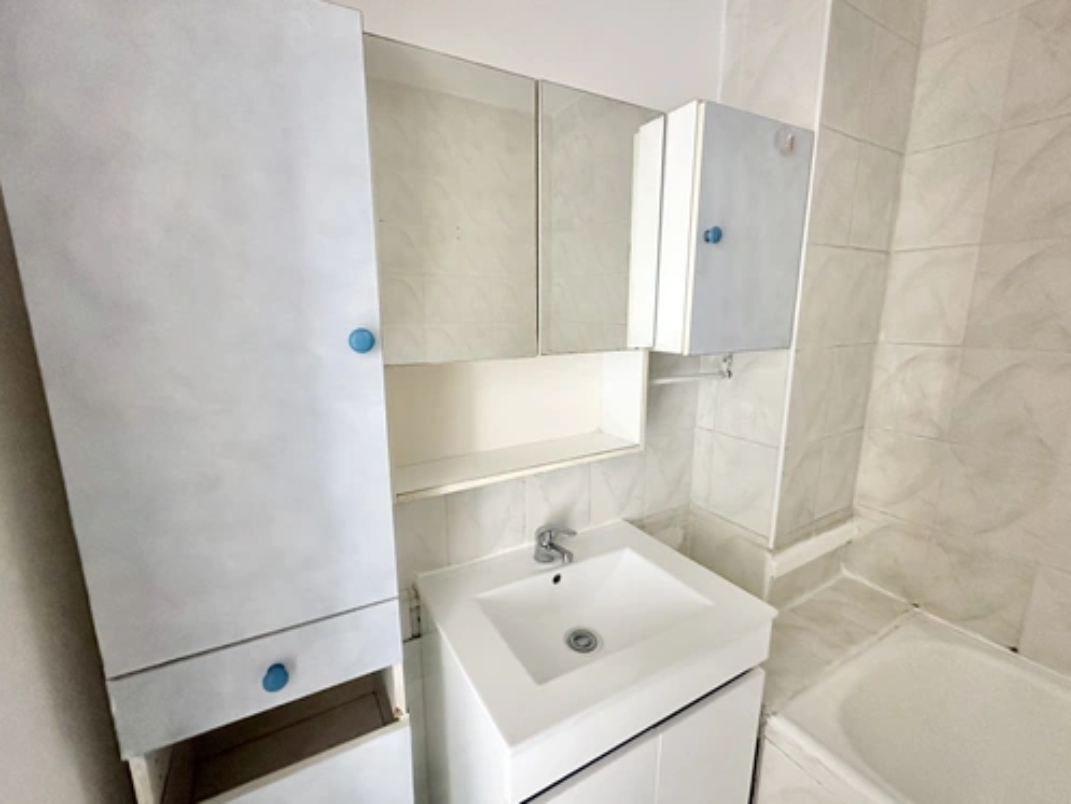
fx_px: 464
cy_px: 407
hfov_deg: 98.2
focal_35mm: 15
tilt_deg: -11.0
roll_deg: +0.6
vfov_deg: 81.8
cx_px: 531
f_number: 2.2
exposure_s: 1/60
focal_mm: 2.22
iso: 800
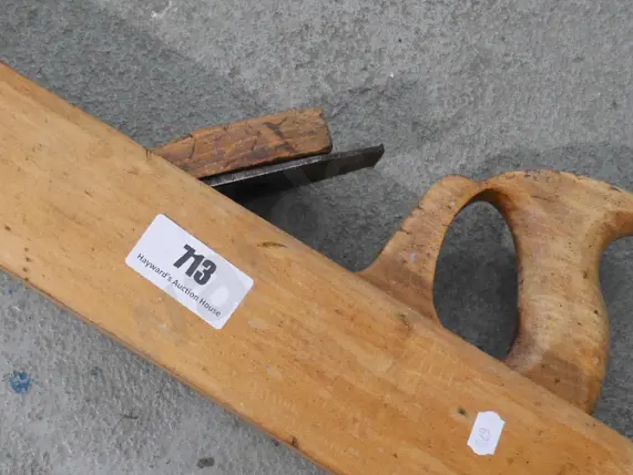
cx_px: 173
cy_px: 316
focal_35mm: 61
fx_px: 1116
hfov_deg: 31.2
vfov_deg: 23.9
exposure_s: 1/80
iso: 3200
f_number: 4.1
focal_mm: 17
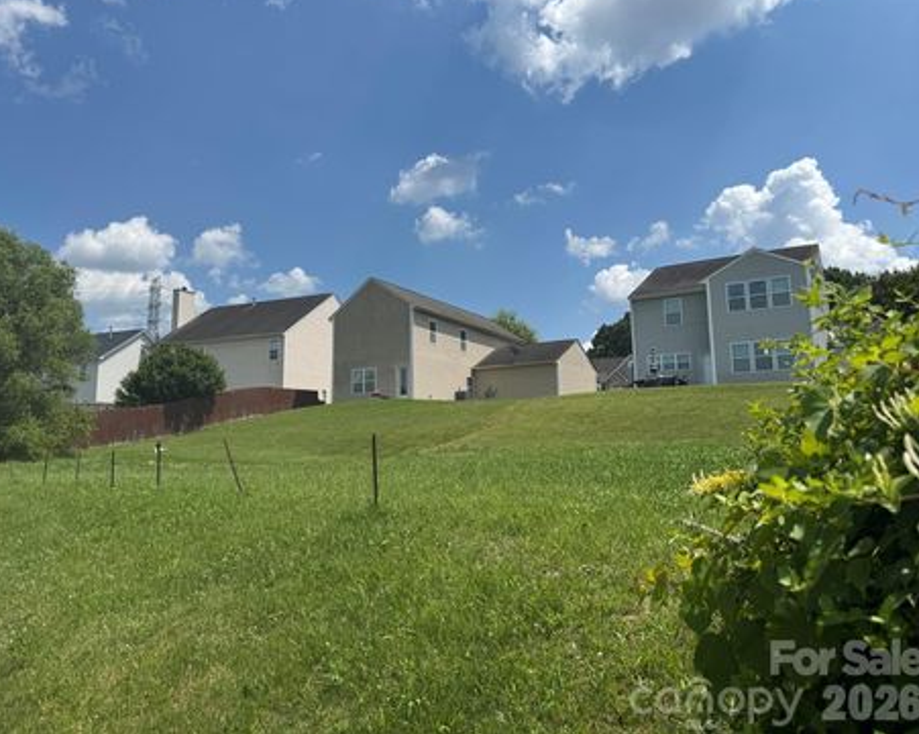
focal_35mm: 26
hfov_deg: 66.0
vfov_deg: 54.9
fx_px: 707
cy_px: 356
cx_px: 420
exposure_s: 1/6410
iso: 80
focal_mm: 6.76
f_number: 1.78
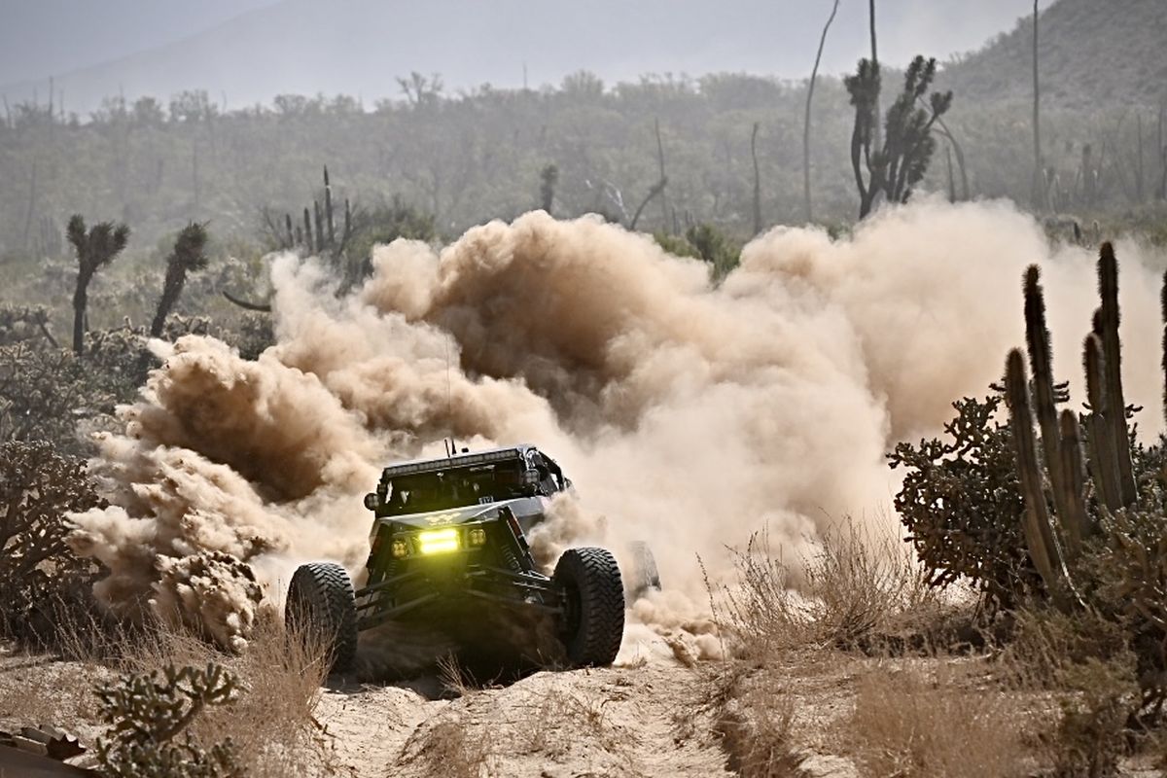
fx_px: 6159
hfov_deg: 10.8
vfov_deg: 7.2
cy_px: 389
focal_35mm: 190
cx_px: 584
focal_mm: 190
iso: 200
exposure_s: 1/2500
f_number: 5.6
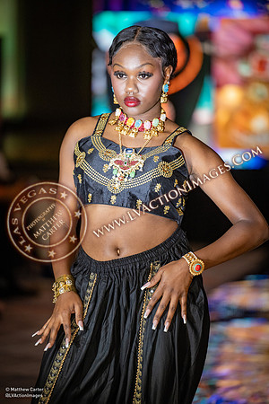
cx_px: 134
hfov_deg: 6.9
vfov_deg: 10.3
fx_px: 2241
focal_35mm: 200
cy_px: 202
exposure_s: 1/500
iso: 2500
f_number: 2.8
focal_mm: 200
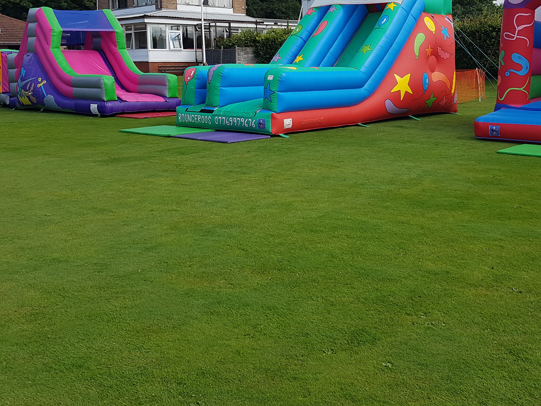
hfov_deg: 44.2
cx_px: 357
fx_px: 656
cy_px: 110
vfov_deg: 33.8
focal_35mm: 42
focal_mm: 4.2
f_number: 1.7
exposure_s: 1/1860
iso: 50
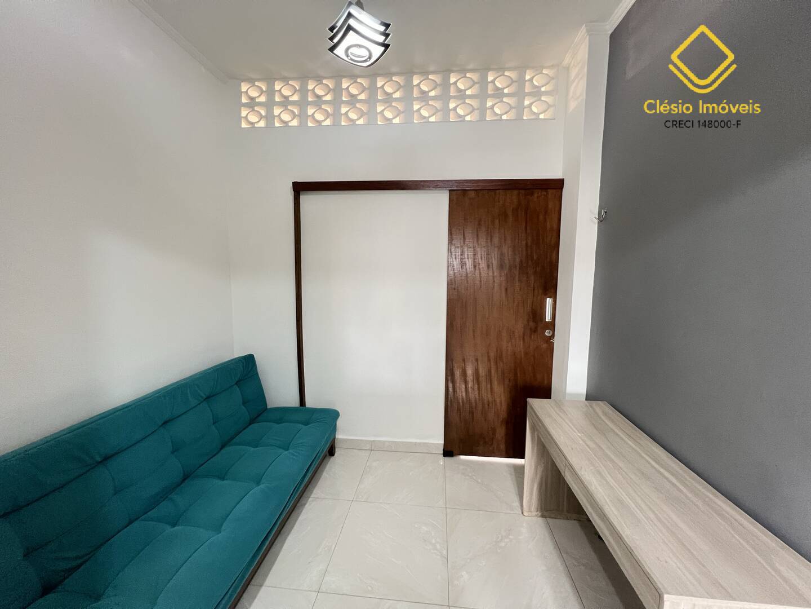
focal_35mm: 13
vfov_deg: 89.9
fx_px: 305
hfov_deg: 106.2
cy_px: 304
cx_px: 406
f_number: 1.8
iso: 500
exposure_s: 1/60
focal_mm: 1.57
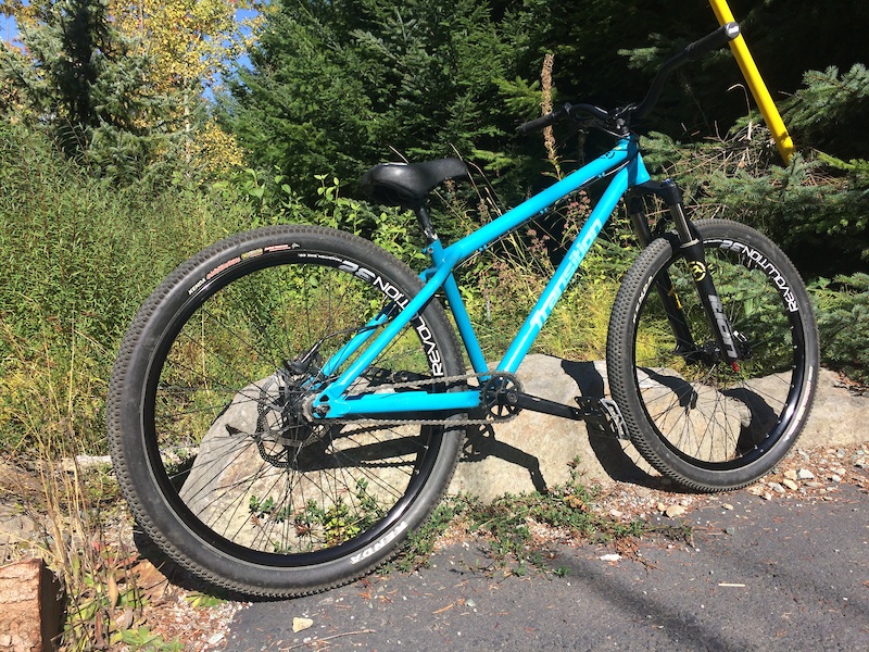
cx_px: 434
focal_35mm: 29
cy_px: 326
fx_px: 728
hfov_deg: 61.7
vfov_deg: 48.2
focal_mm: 4.15
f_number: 2.2
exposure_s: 1/1208
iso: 32
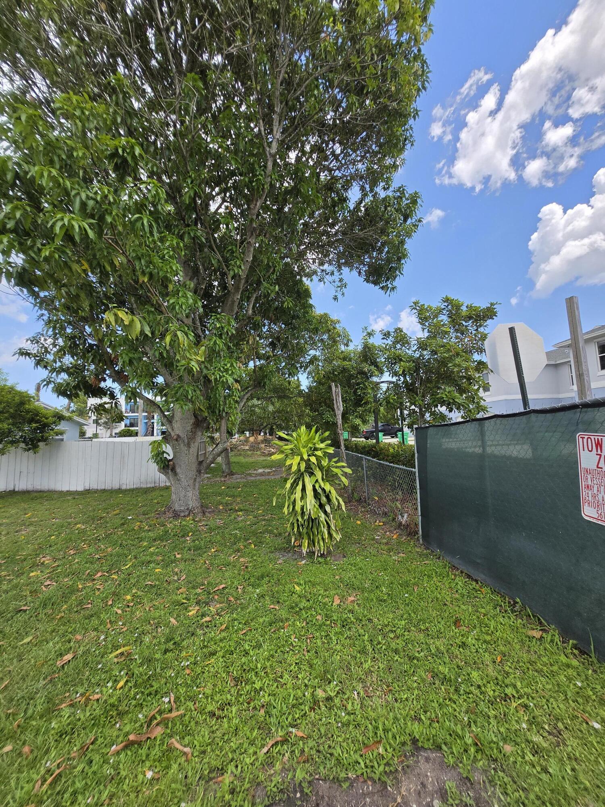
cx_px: 302
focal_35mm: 13
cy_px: 404
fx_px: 303
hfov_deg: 89.9
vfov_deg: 106.2
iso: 25
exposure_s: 1/616
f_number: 2.2
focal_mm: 1.7
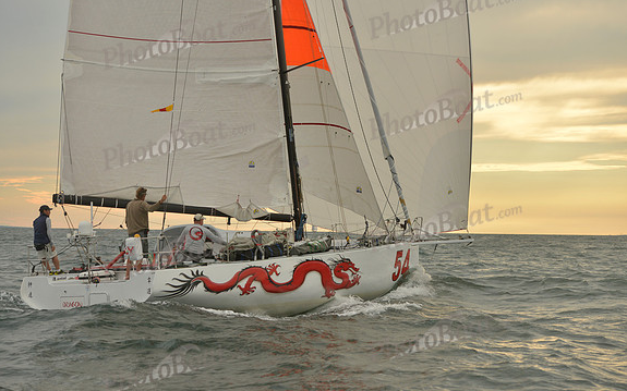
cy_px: 184
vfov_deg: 18.1
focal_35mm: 72
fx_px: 1230
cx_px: 313
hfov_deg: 28.6
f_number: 4.5
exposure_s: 1/1250
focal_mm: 70
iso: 400
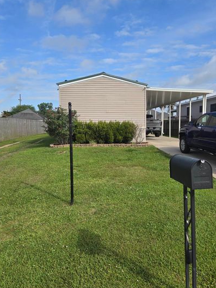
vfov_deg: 61.6
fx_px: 241
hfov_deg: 48.2
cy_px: 143
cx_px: 112
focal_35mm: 29
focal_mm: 5.4
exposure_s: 1/2169
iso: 25
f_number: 1.8
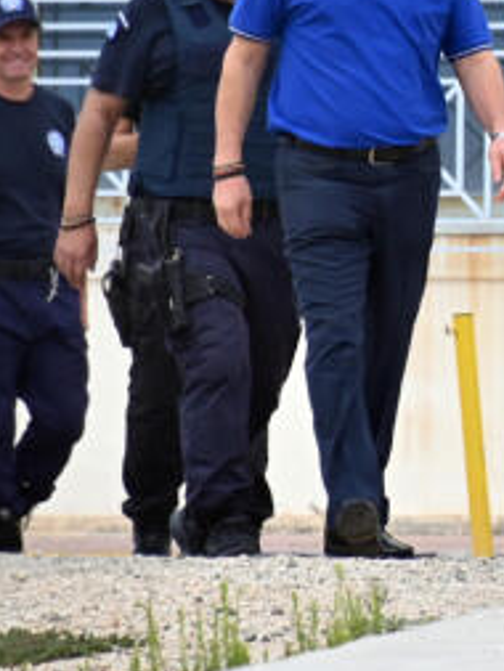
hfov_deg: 1.6
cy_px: 122
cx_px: 700
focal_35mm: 902
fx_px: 17496
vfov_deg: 2.2
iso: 1000
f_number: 6.3
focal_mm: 240
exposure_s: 1/3200
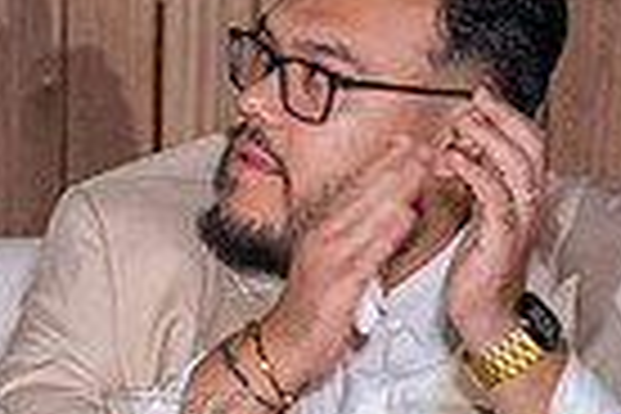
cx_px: -777
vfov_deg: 4.3
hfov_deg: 6.2
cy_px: 297
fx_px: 5520
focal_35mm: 320
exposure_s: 1/160
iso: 3200
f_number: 4
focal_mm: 64
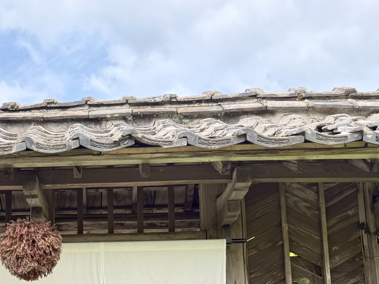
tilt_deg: +9.9
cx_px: 39
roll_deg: -0.6
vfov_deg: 24.2
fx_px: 635
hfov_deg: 31.7
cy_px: 281
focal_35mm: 58
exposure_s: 1/632
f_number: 1.78
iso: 100
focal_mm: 6.76
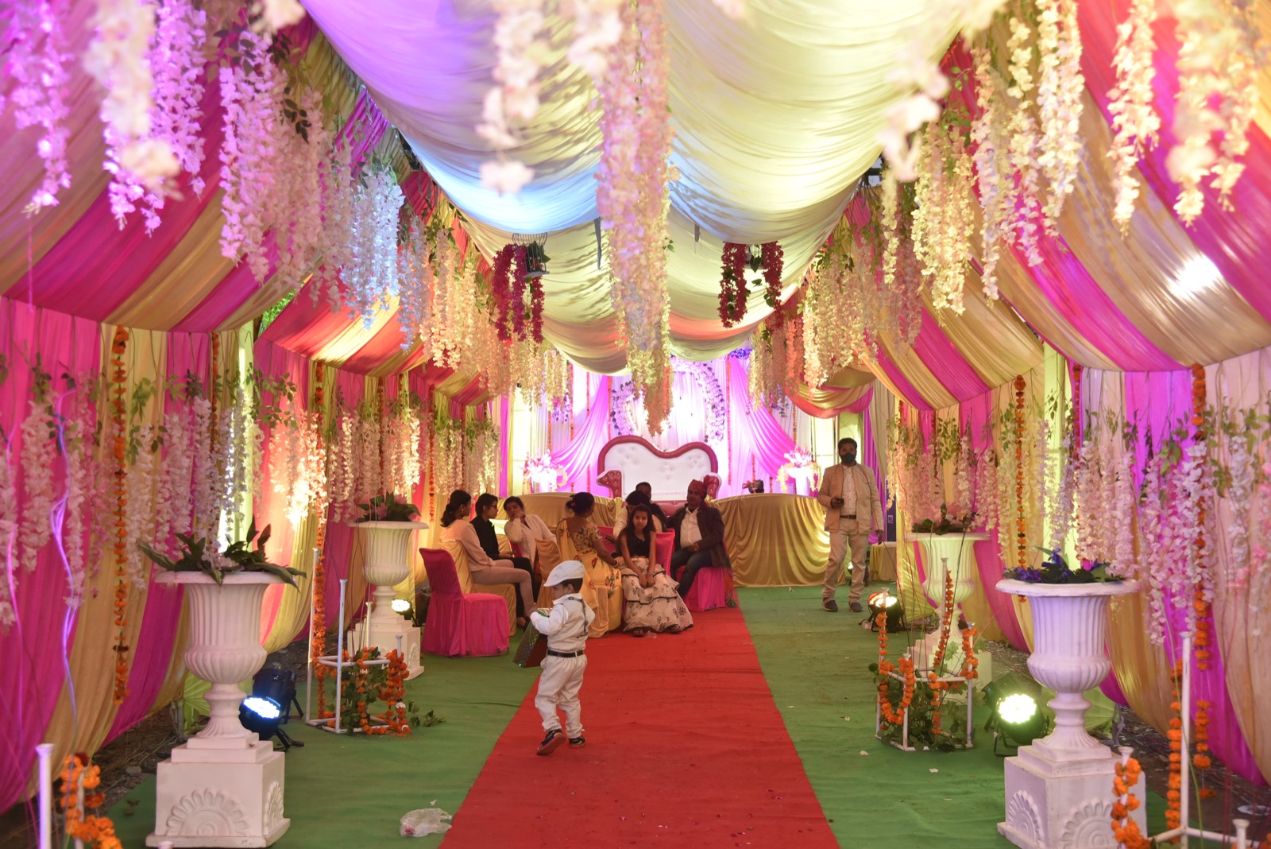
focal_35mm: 38
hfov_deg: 50.7
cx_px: 636
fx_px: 1342
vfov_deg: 35.1
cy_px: 424
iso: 1600
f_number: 4
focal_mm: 38
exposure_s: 1/160
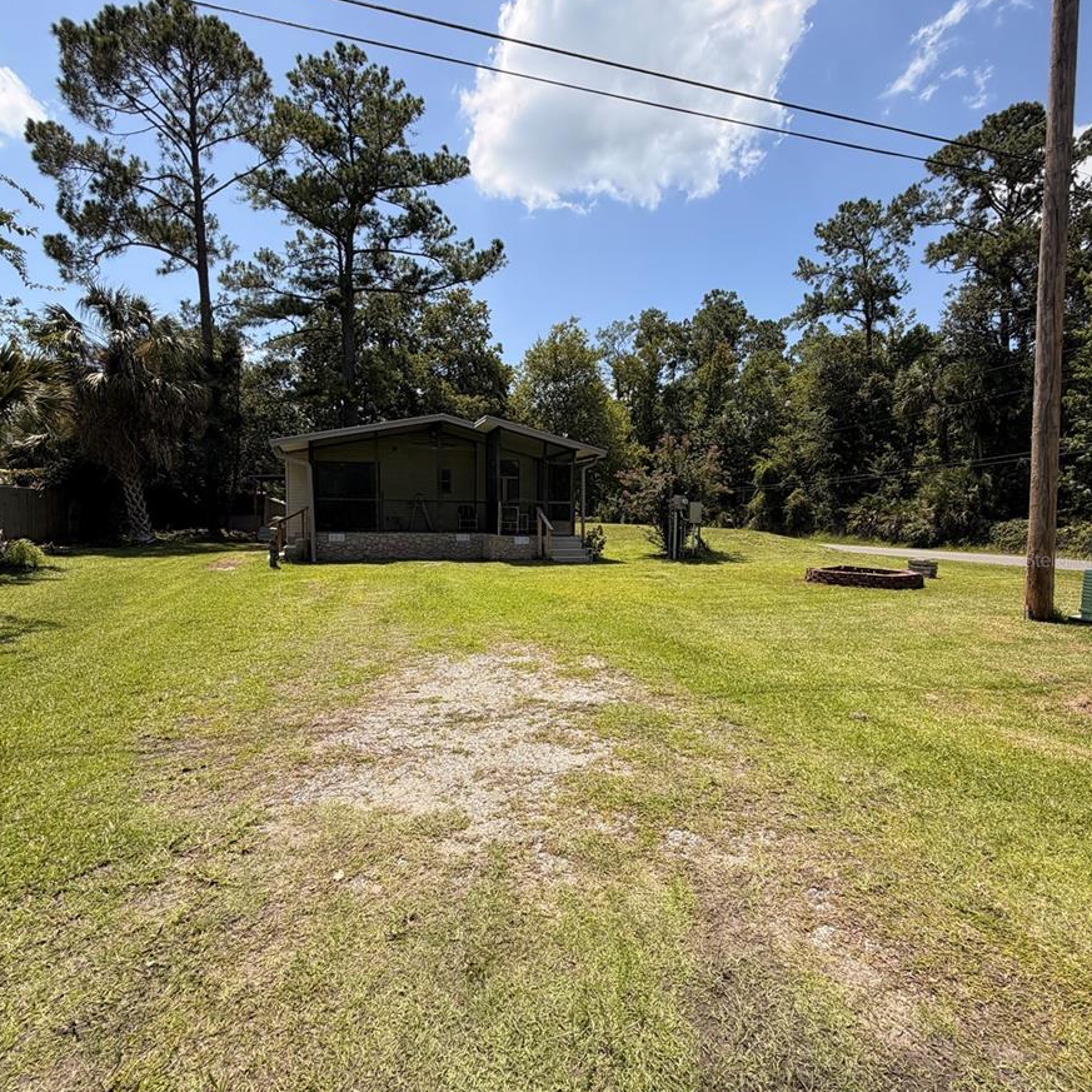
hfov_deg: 84.0
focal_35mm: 17
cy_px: 559
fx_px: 607
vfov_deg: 84.0
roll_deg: -0.4
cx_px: 550
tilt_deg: -3.6
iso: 25
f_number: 2.2
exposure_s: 1/955
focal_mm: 2.22
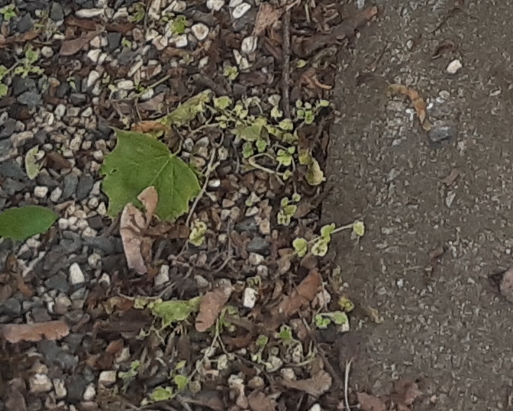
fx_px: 2643
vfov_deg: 7.7
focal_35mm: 174
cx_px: 841
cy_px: -844
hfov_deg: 10.6
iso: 40
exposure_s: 1/100
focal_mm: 3.92
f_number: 1.7
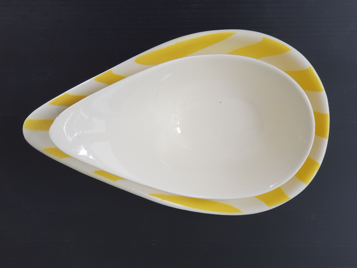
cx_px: 178
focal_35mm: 52
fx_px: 536
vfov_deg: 28.0
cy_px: 134
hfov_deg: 36.8
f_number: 2.4
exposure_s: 1/33
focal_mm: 6
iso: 32
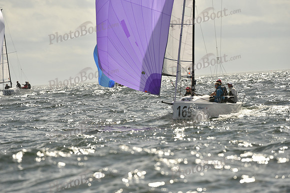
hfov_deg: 5.2
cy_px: 96
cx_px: 145
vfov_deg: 3.4
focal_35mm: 400
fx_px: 3223
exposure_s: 1/2500
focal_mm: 400
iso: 320
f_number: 7.1
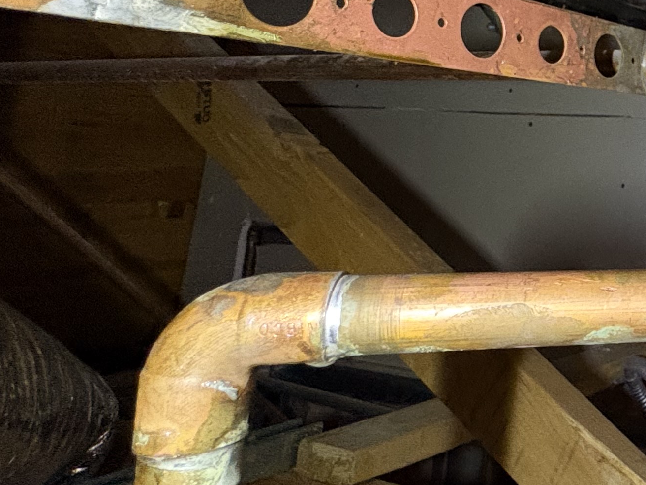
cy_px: 60
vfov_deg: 32.2
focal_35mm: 43
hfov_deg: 31.1
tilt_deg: +6.5
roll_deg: -2.9
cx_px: 887
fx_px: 803
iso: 500
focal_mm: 2.22
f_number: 2.2
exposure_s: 1/50
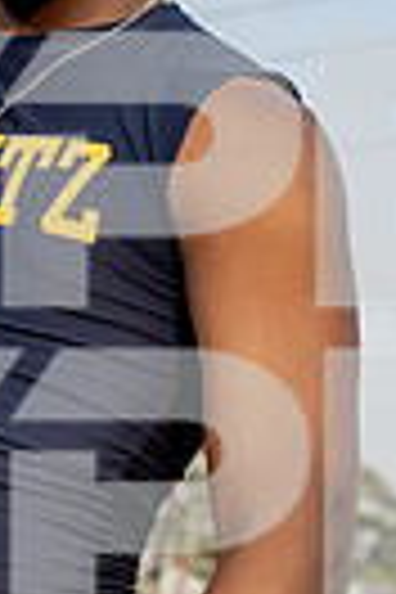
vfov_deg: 10.1
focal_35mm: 204
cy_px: 490
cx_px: -40
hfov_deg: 6.7
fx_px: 3366
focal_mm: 60
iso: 100
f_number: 5
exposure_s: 1/250
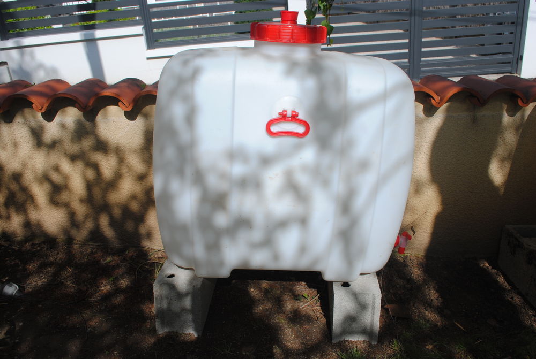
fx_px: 492
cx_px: 268
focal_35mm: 33
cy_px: 180
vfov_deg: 40.1
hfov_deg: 57.1
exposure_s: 1/320
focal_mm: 22
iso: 100
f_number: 9
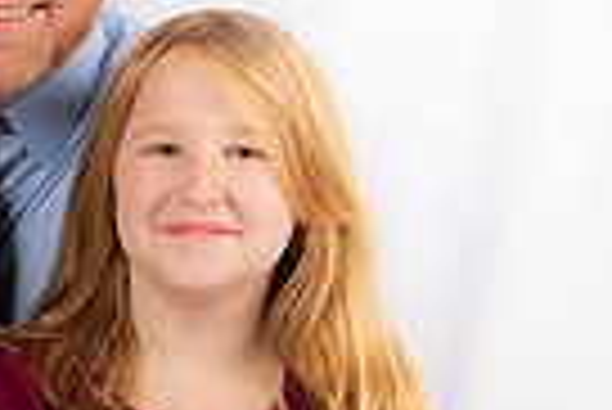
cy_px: 469
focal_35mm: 187
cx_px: -216
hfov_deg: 10.7
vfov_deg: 7.3
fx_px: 3182
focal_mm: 44
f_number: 5.6
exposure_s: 1/200
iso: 100
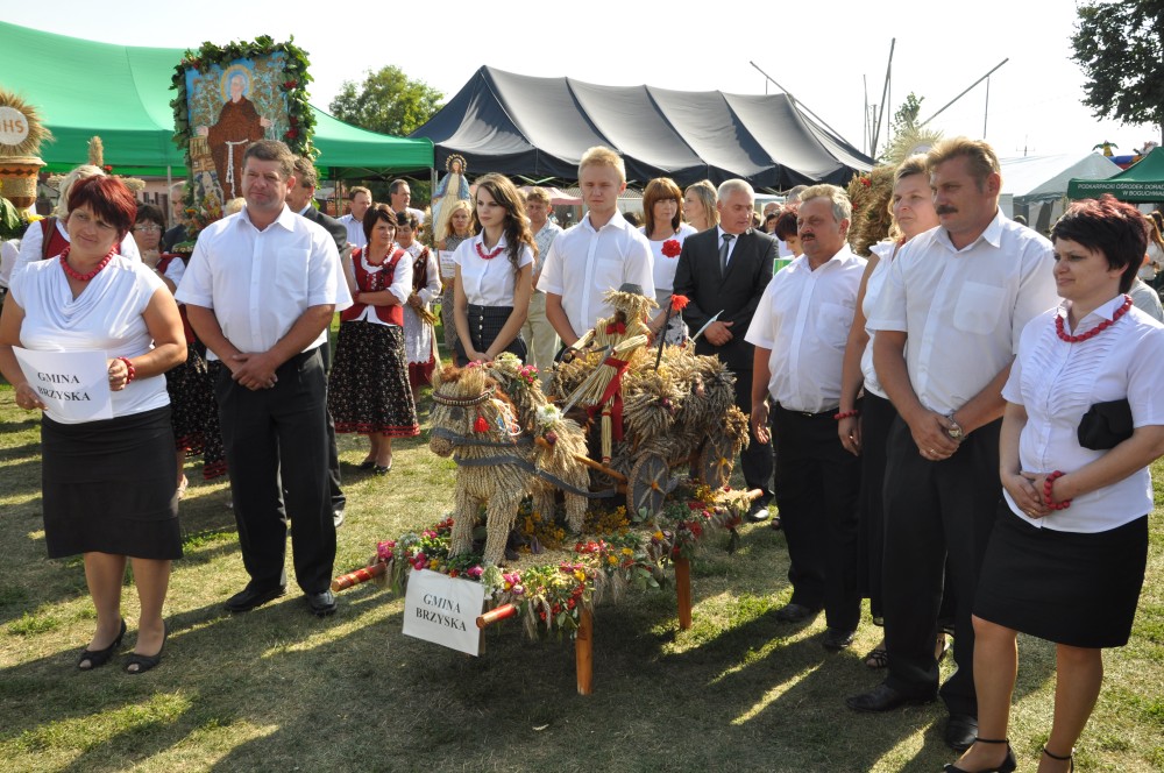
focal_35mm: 33
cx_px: 582
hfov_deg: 57.3
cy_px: 386
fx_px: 1066
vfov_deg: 39.9
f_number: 8
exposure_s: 1/250
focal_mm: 22
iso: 200
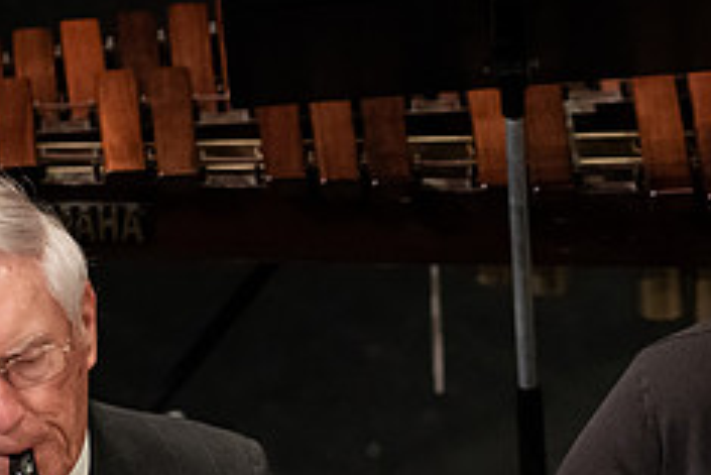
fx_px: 14623
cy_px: 458
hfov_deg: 2.8
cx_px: 720
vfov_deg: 1.9
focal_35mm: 740
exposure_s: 1/320
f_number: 3.2
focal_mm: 300
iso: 3200
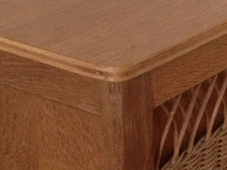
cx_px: 166
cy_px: 142
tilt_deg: -27.4
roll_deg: -1.0
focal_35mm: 148
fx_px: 971
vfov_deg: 10.0
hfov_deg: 13.3
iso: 320
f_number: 2.4
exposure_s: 1/15
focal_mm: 4.28
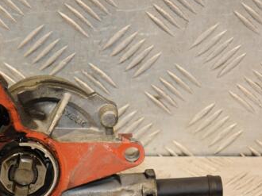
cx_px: 84
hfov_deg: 9.4
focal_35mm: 210
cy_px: 152
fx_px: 1588
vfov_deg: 7.1
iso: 800
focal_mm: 80
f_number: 5.3
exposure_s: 1/200
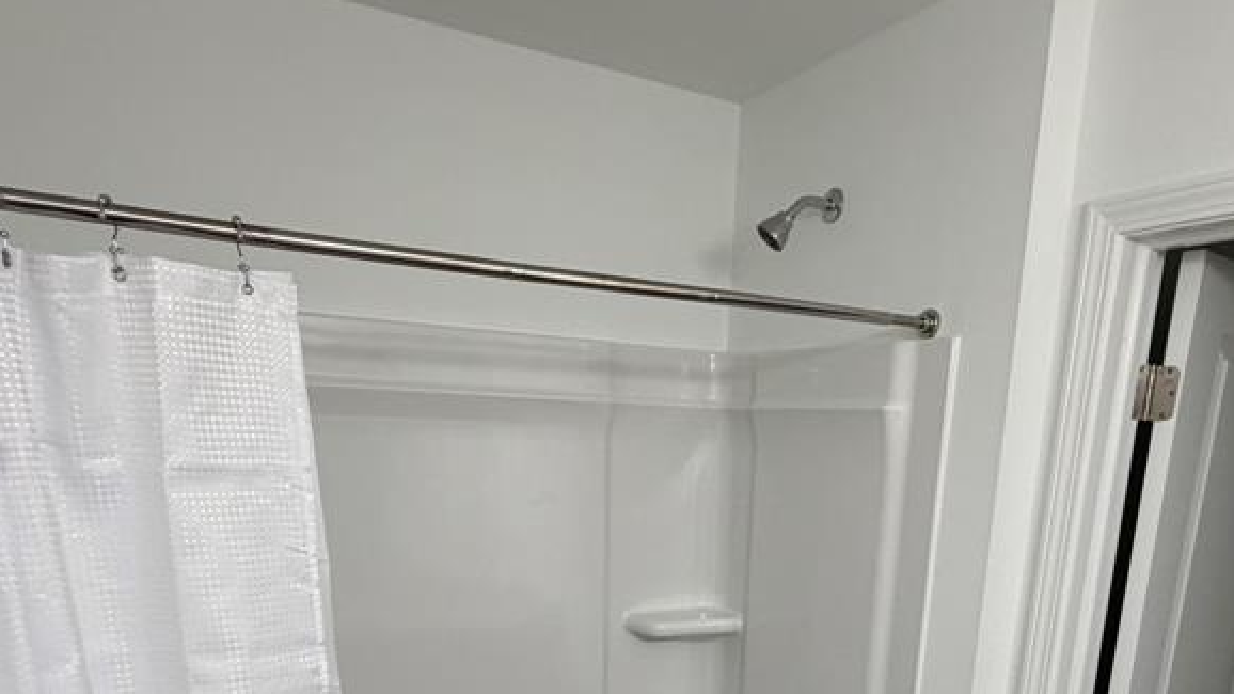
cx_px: 715
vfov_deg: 38.9
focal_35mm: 27
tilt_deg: -13.9
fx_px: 883
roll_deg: -1.8
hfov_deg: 69.4
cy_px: 662
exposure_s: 1/120
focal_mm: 2.22
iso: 200
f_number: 2.2
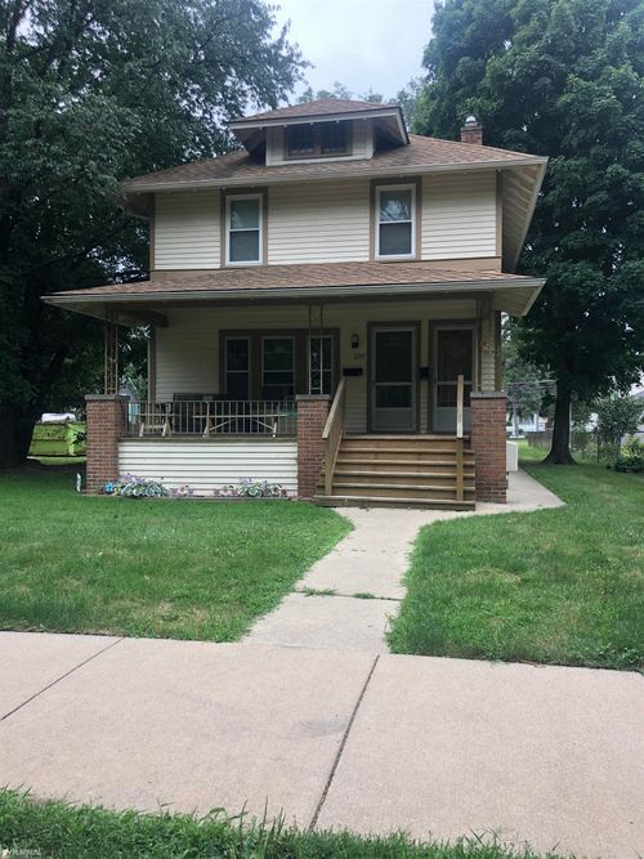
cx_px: 322
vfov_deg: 63.5
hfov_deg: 49.7
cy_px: 430
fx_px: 695
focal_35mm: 28
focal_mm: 3.99
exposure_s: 1/271
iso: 20
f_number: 1.8
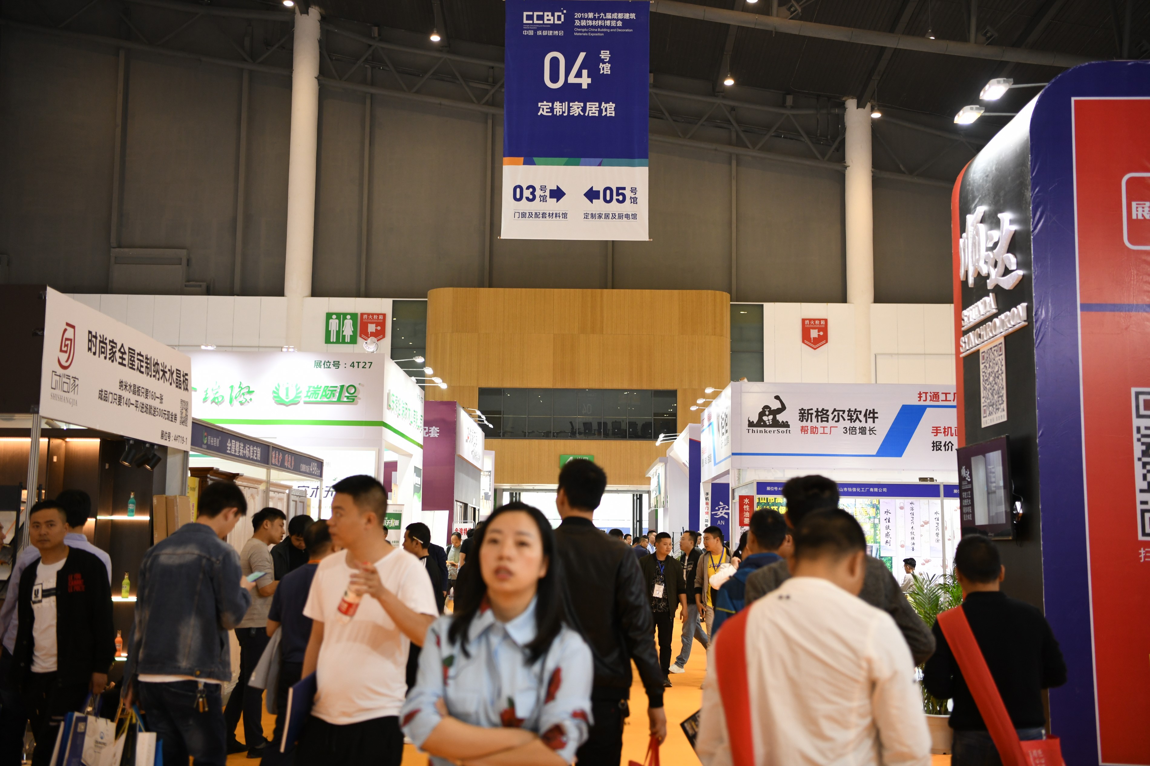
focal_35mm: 42
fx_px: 1342
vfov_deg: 31.9
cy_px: 383
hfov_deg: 46.4
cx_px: 575
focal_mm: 42
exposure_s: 1/100
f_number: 2.8
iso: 1000
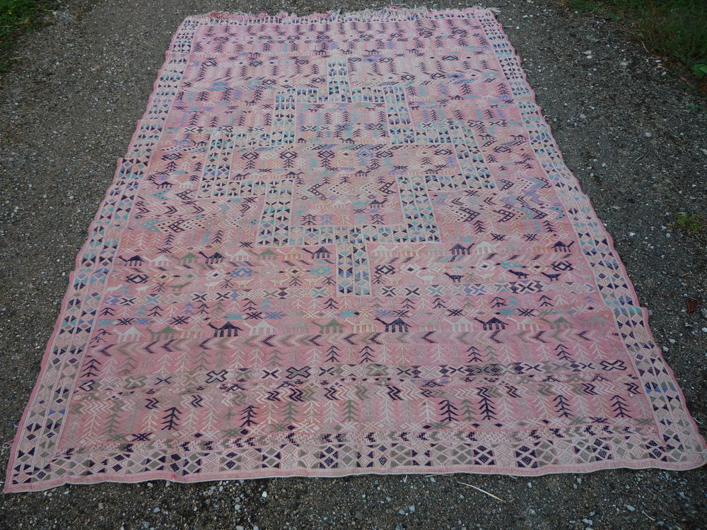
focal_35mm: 30
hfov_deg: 60.0
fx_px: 613
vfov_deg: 46.8
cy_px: 265
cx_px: 354
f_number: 3.5
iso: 100
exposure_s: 1/100
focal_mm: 5.2
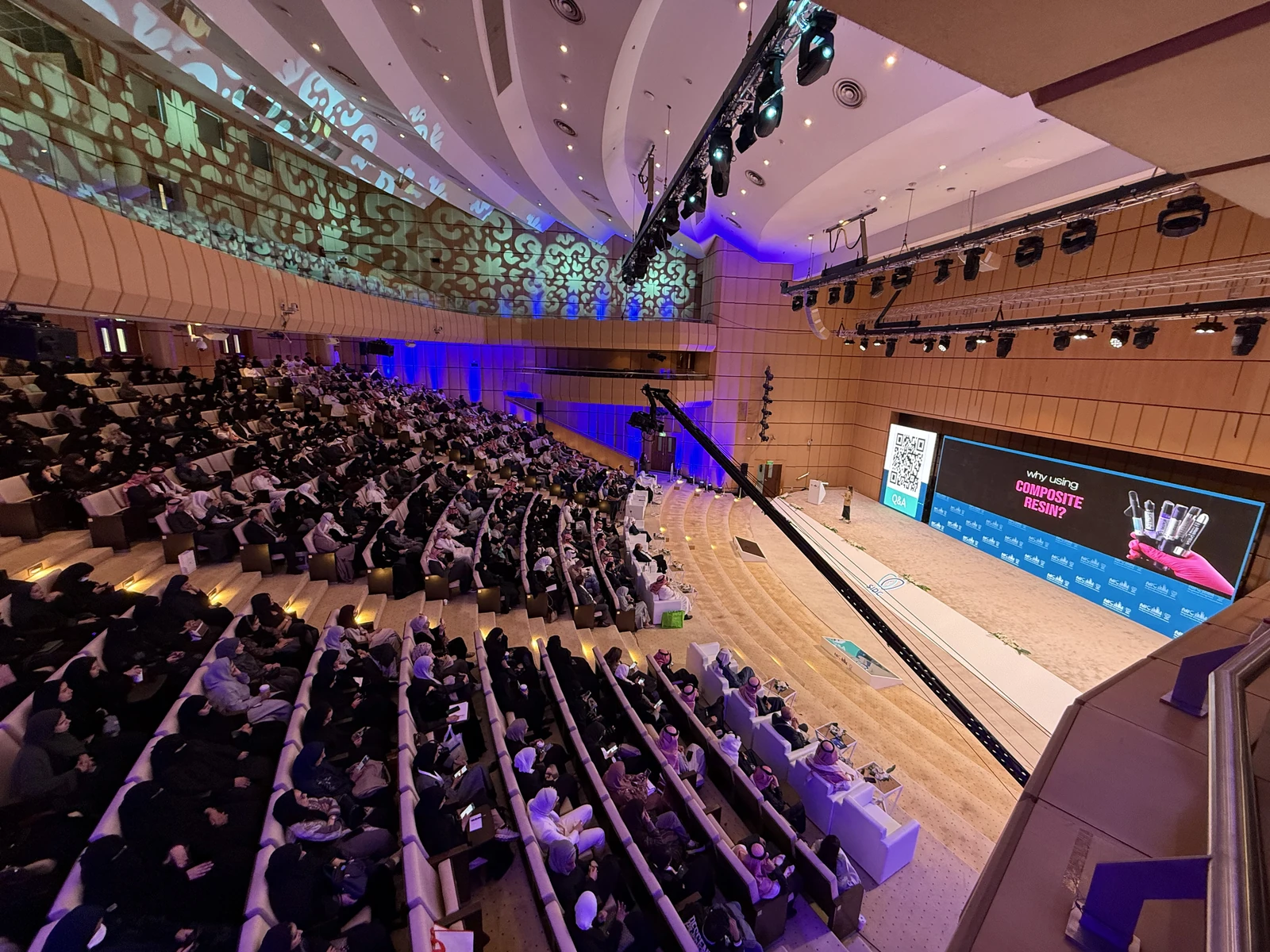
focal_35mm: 14
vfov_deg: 85.7
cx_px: 635
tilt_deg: -12.7
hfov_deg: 102.1
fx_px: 514
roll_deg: -2.1
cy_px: 476
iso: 250
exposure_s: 1/60
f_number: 2.2
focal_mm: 2.22
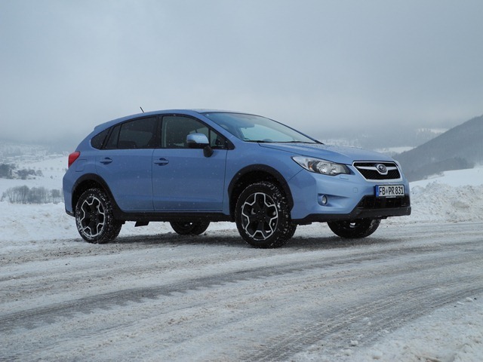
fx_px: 851
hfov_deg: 31.7
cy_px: 181
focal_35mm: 61
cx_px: 242
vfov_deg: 24.0
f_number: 3.5
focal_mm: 13
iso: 100
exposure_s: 1/750
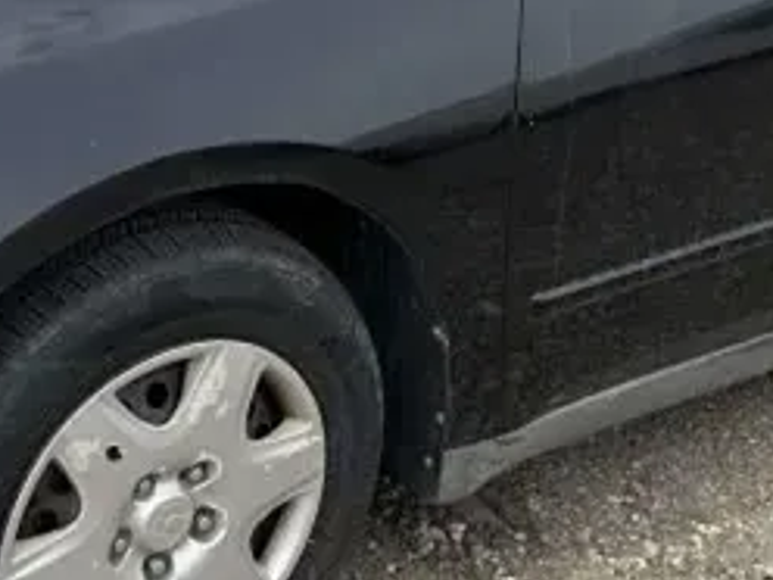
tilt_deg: -20.8
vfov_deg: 15.8
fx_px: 2077
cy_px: 109
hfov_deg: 21.0
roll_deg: -2.8
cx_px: 290
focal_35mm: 93
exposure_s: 1/2070
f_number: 1.78
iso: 80
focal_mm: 6.86
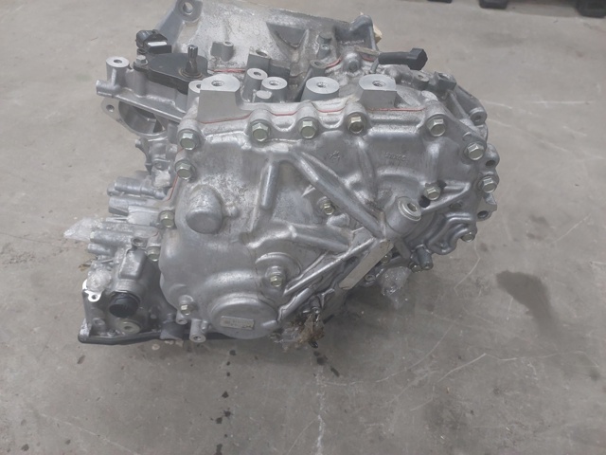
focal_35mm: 28
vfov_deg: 49.7
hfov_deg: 63.4
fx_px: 490
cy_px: 228
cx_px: 303
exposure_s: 1/60
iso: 400
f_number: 1.8
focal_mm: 5.32
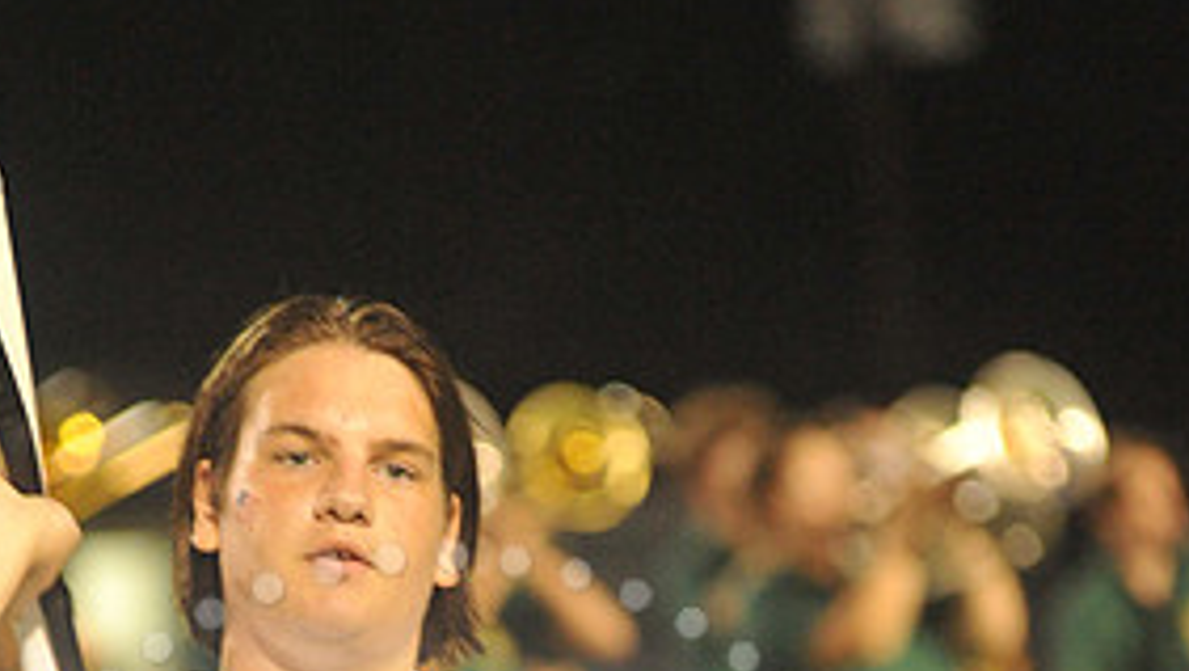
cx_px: 443
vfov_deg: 3.0
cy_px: 1047
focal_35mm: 398
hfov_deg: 5.4
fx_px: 12555
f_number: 4
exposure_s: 1/250
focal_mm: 185
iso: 6400
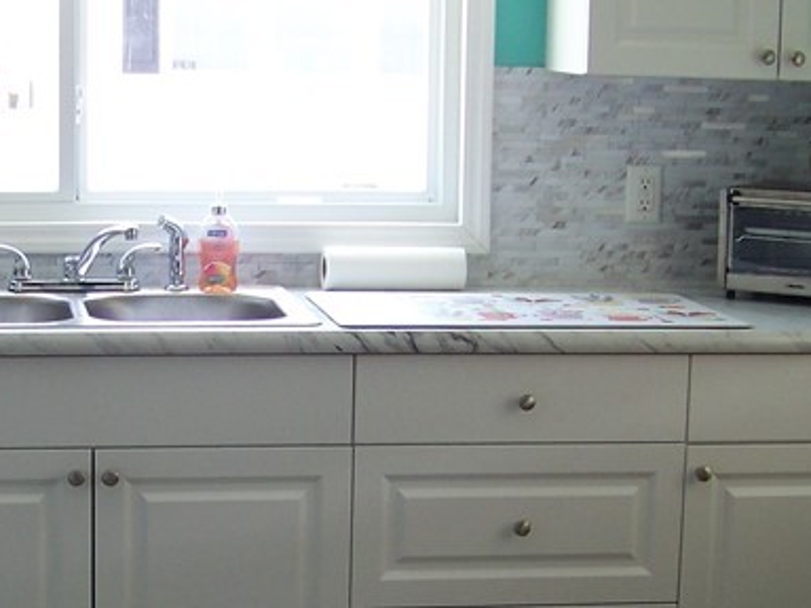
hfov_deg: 20.3
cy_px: 473
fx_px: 2249
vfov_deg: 15.3
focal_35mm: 96
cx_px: 215
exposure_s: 1/30
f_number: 2.8
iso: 64
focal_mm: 5.85
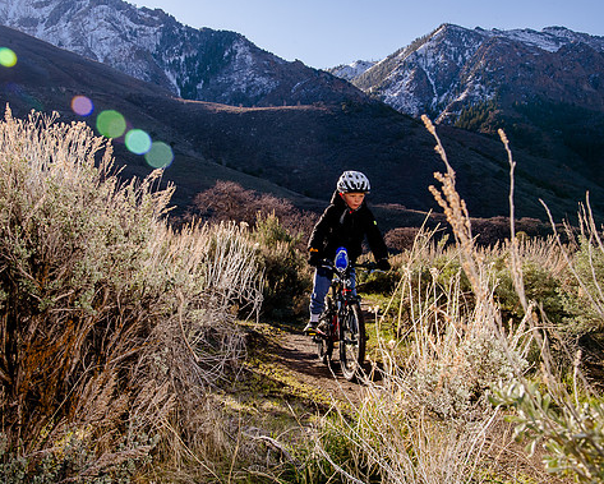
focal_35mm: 46
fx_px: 823
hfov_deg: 40.3
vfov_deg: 32.8
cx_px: 280
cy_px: 239
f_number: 14
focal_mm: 40
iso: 250
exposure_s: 1/160
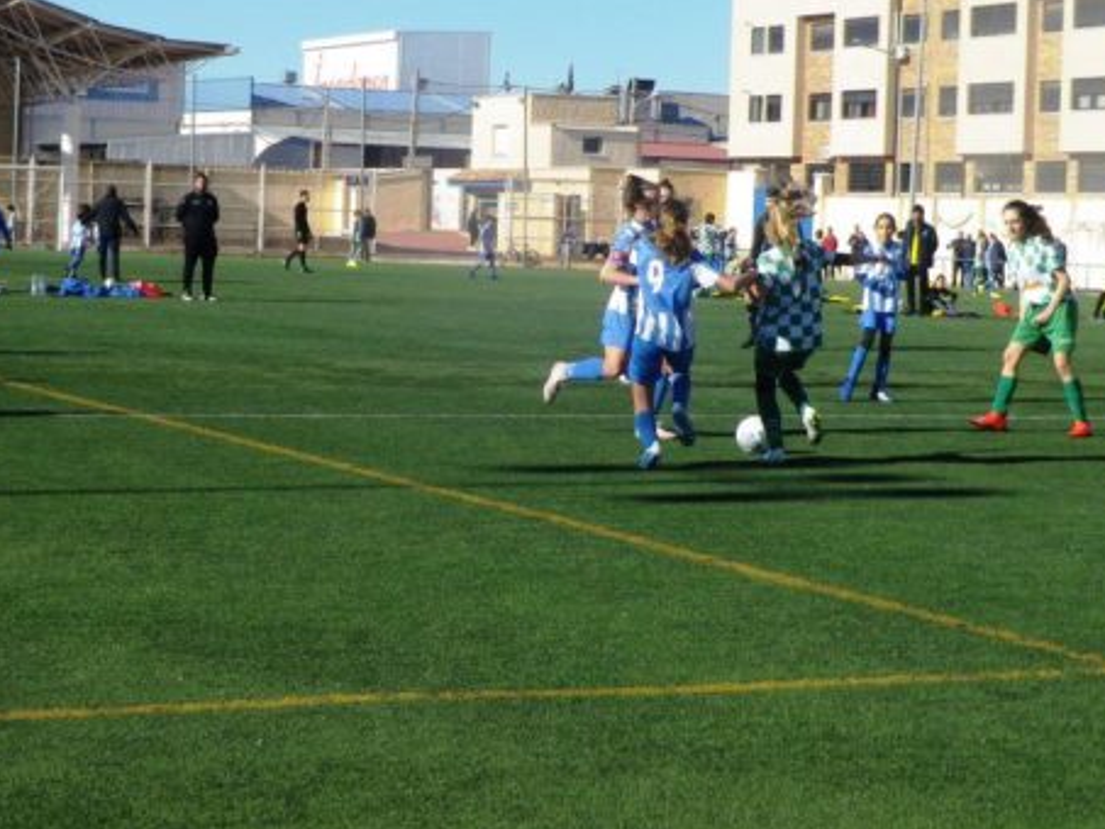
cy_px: 276
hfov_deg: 20.6
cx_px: 459
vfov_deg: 15.5
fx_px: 3033
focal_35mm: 95
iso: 80
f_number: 4.7
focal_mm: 12.3
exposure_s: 1/640
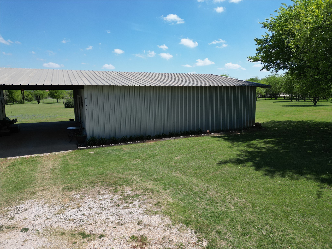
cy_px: 124
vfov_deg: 56.8
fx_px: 230
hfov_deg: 71.6
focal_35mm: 24
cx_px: 166
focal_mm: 6.72
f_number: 1.7
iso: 110
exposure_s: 1/3200
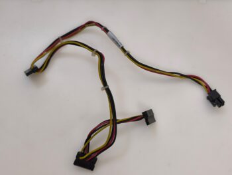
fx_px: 235
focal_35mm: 35
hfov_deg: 52.6
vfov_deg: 40.7
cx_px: 116
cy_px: 88
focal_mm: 6.57
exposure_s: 1/50
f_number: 1.6
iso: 250
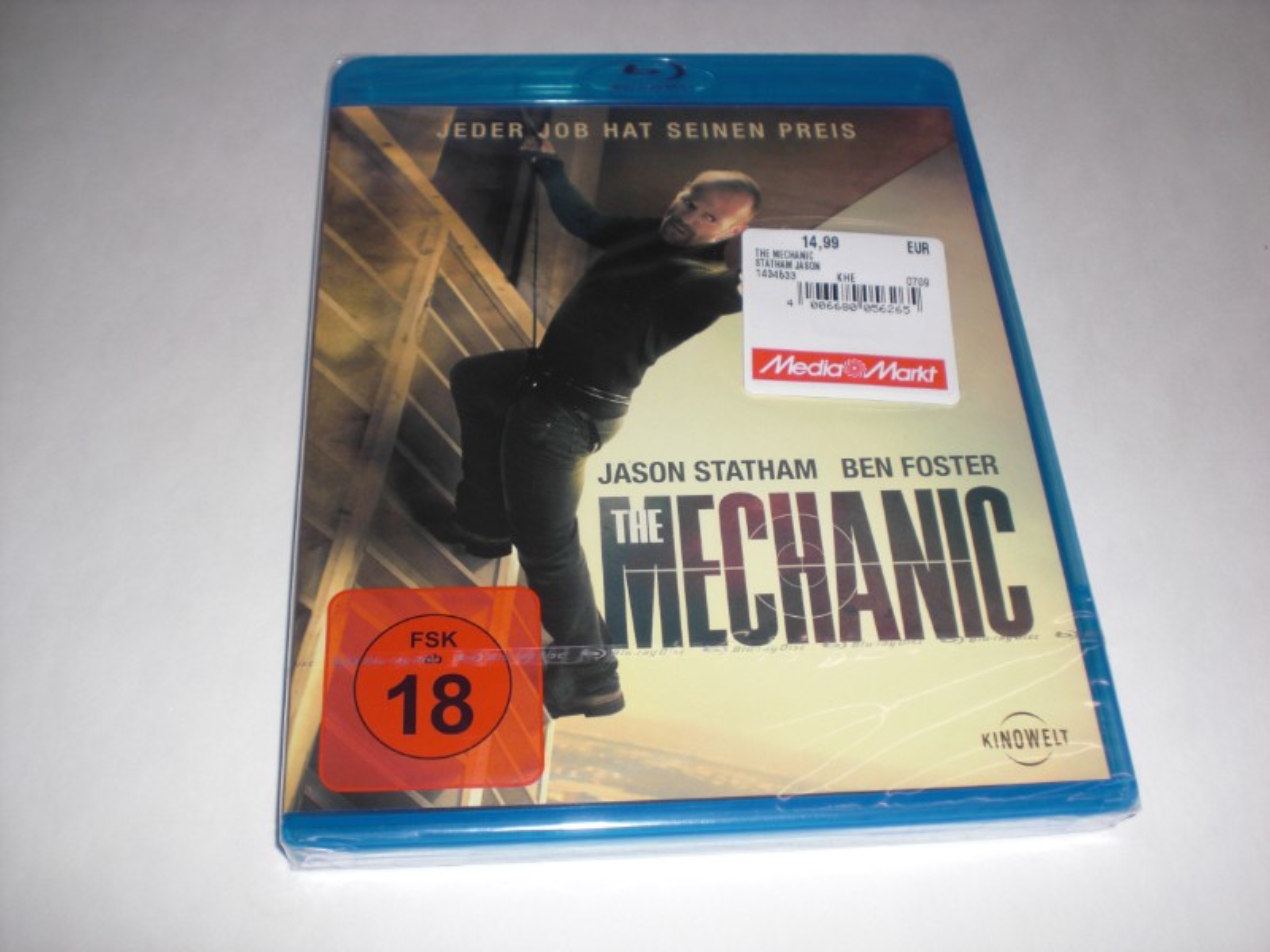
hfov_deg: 49.0
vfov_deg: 37.7
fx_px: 1394
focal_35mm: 38
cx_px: 635
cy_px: 476
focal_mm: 6.3
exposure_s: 1/60
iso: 64
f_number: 3.1
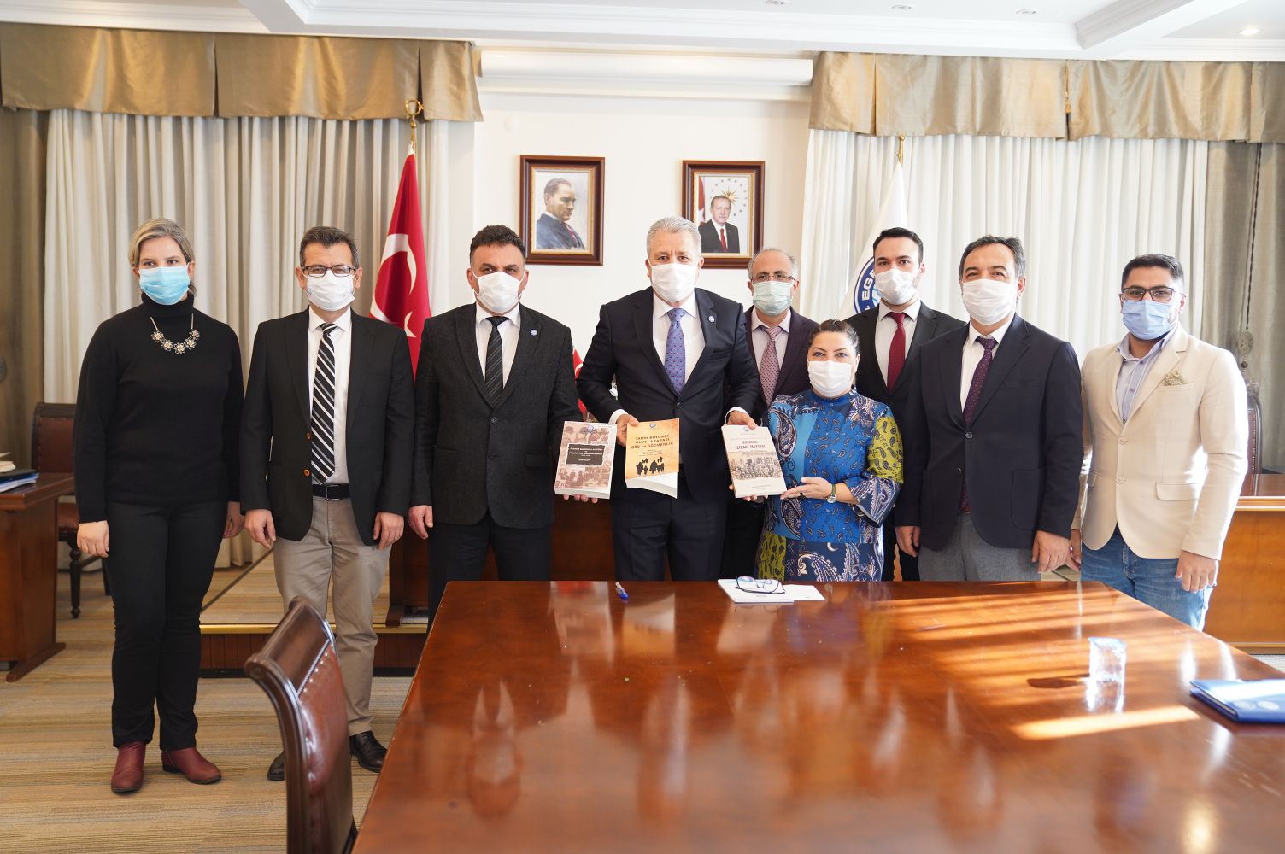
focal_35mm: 33
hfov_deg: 57.3
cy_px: 427
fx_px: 1177
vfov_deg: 39.9
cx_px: 642
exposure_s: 1/125
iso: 1250
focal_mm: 33
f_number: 3.2
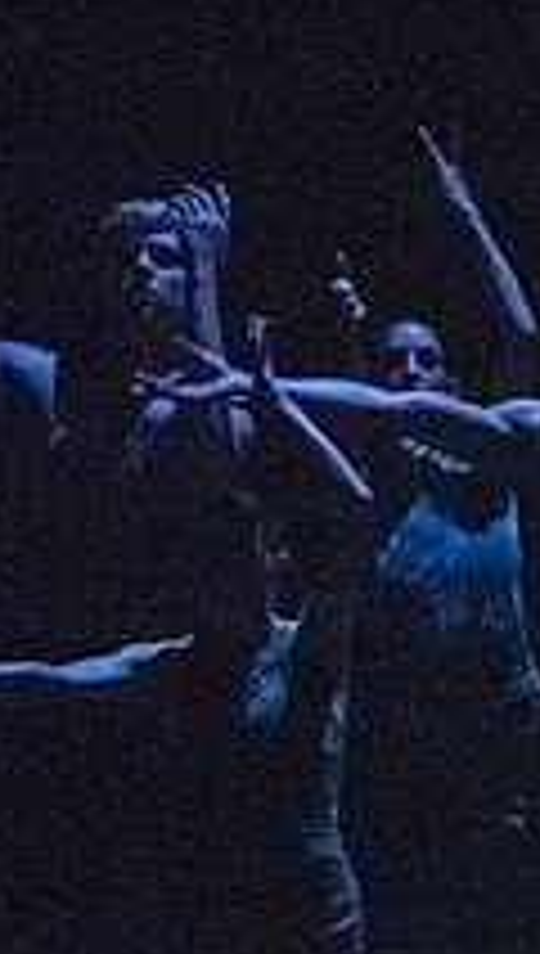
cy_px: 637
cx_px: 778
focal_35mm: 1144
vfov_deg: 1.9
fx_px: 28983
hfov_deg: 1.1
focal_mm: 400
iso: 25600
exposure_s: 1/400
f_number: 5.6
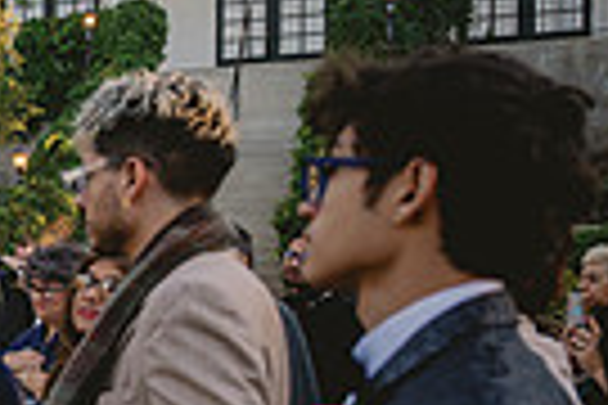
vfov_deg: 13.2
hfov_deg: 15.1
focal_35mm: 103
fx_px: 1739
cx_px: -685
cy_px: 382
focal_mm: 24
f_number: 2.8
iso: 320
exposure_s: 1/640
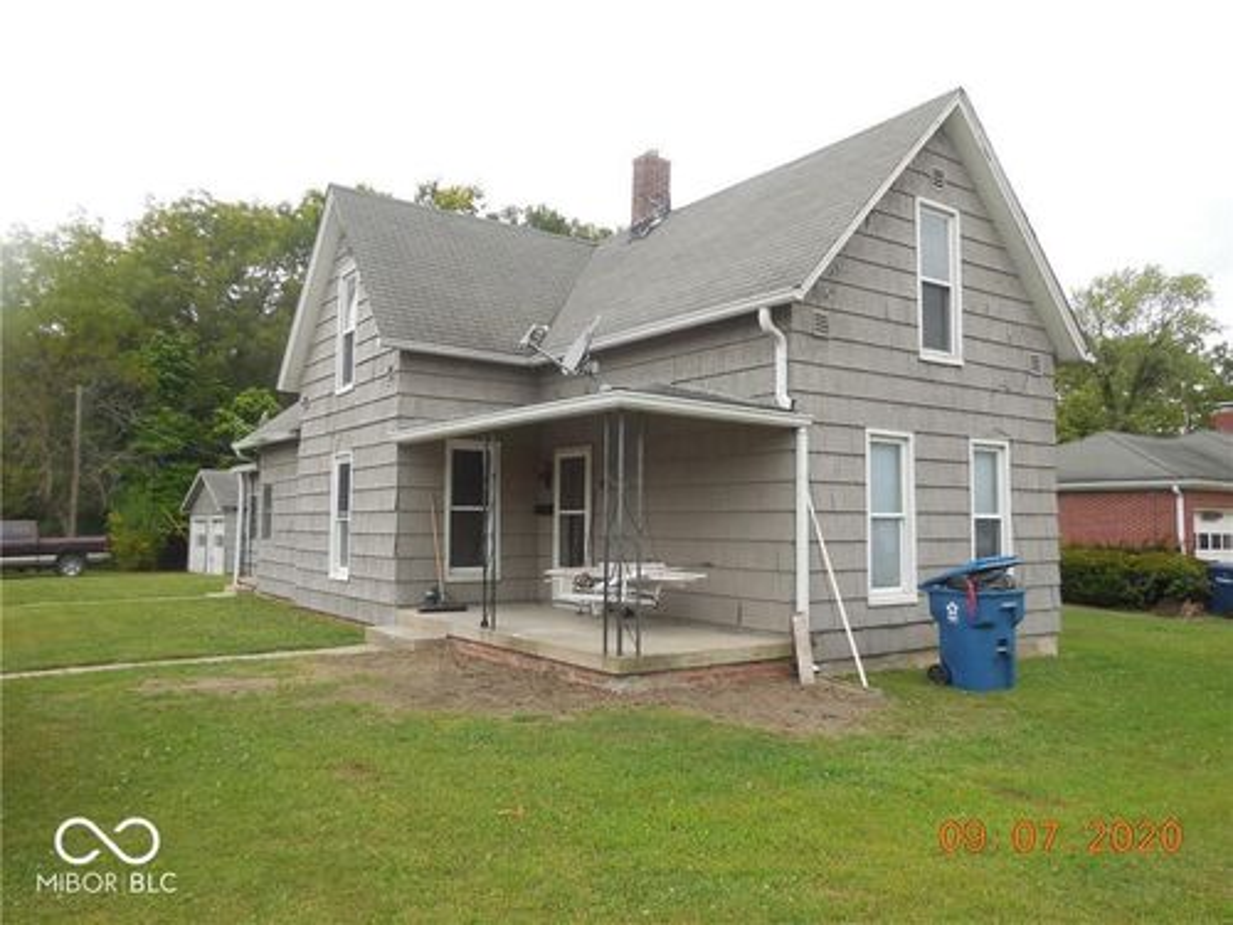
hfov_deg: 69.4
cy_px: 462
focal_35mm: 25
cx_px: 616
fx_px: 890
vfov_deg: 54.9
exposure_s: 1/200
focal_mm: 4.5
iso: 125
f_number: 3.1
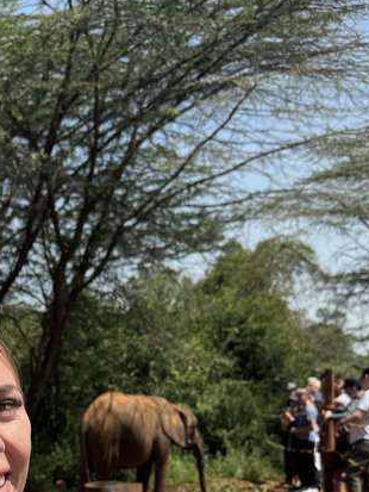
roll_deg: +2.7
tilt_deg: -7.0
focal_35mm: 62
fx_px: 881
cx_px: 70
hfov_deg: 23.3
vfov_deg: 28.9
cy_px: 506
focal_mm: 6.76
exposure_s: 1/3802
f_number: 1.78
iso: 80
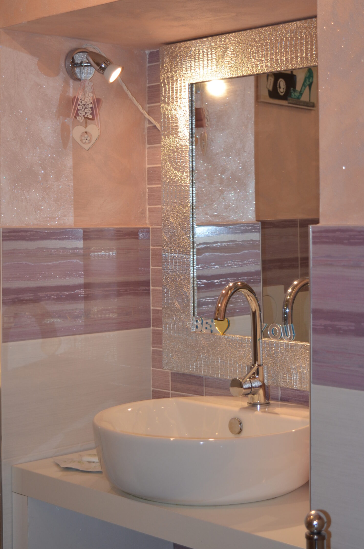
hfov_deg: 19.9
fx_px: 1036
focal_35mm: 68
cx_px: 195
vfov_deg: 29.6
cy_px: 224
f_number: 4.8
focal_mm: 38
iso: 360
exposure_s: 1/125
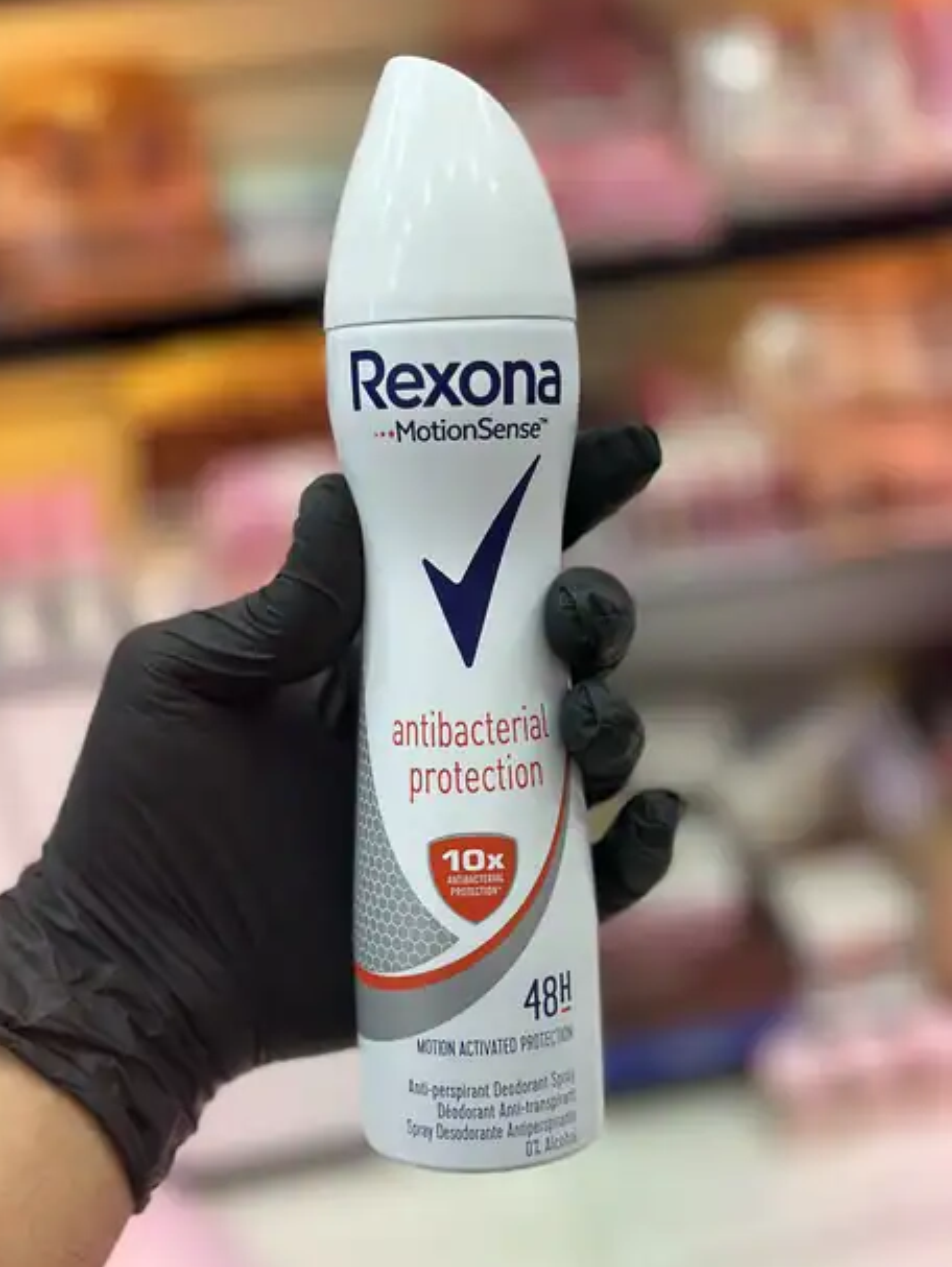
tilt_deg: -29.2
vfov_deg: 38.9
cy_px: 632
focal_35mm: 49
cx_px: 469
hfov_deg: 29.7
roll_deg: +5.4
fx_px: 1795
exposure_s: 1/219
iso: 80
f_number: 1.78
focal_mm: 6.86
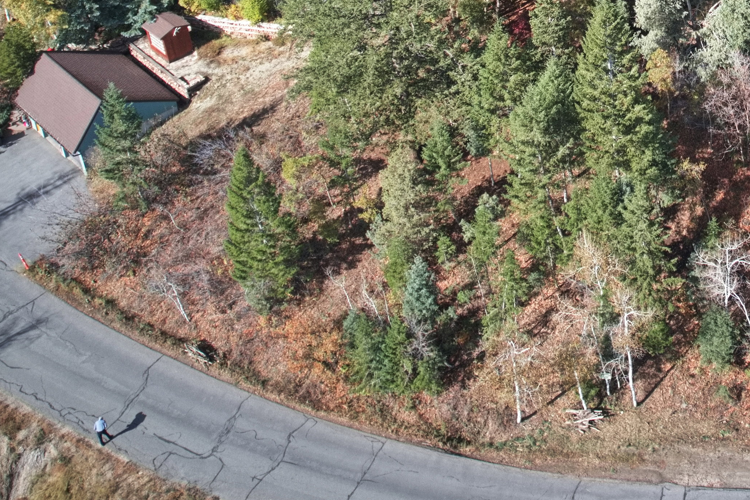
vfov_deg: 21.5
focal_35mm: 58
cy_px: -116
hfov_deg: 32.3
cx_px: 713
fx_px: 1208
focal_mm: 8.38
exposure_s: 1/320
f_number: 2.8
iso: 110
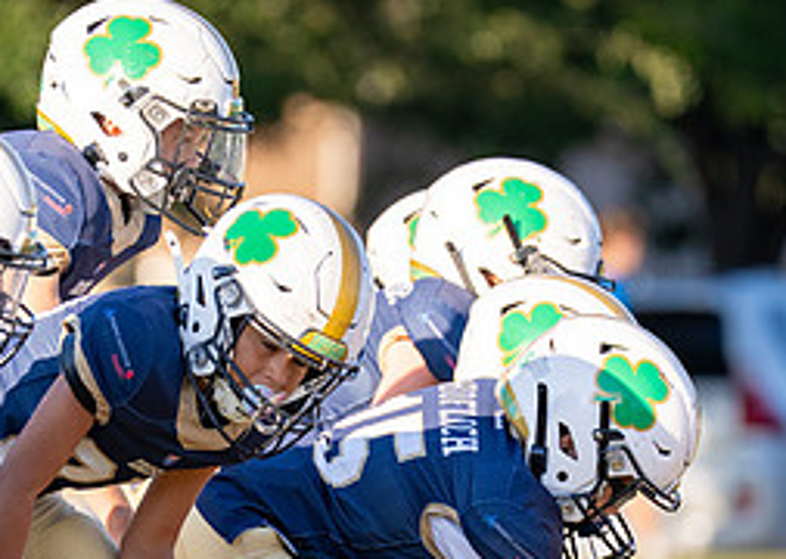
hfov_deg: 3.0
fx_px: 14959
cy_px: 559
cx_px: 241
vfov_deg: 2.1
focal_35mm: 671
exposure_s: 1/2500
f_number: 2.8
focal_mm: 200
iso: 200
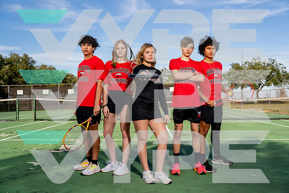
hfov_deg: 54.4
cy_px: 96
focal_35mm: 35
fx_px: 281
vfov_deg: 37.9
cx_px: 144
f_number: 4
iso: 100
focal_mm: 35
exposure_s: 1/1250
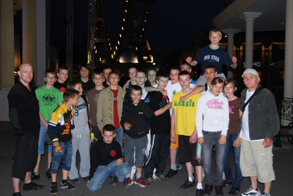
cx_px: 146
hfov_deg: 49.5
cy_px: 98
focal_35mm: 39
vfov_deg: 34.4
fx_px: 318
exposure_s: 1/60
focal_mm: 26
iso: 200
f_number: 4
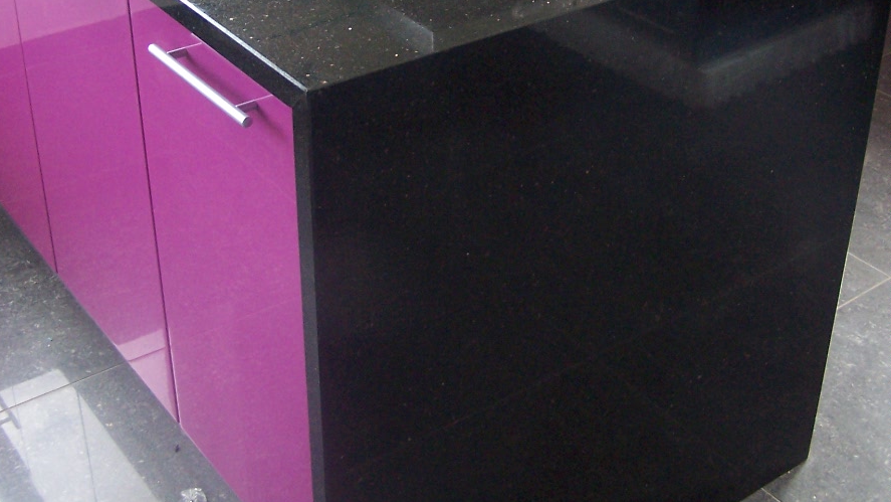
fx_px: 1323
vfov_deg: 21.2
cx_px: 440
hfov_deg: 37.2
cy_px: 95
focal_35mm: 56
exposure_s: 1/45
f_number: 2.8
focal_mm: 6.3
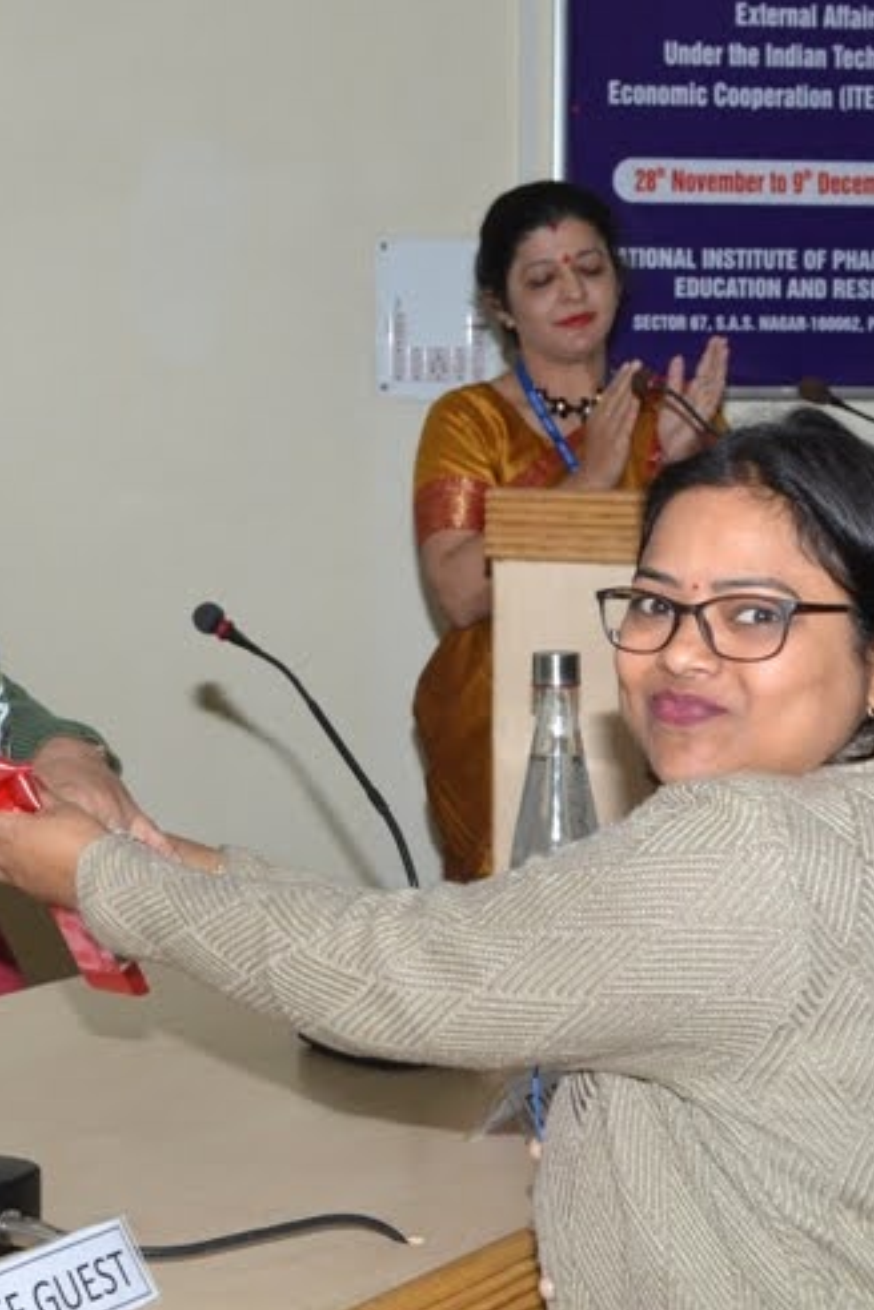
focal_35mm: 75
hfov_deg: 18.0
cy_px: 433
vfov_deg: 26.8
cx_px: 163
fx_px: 2731
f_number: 6.3
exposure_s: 1/200
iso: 800
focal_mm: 24
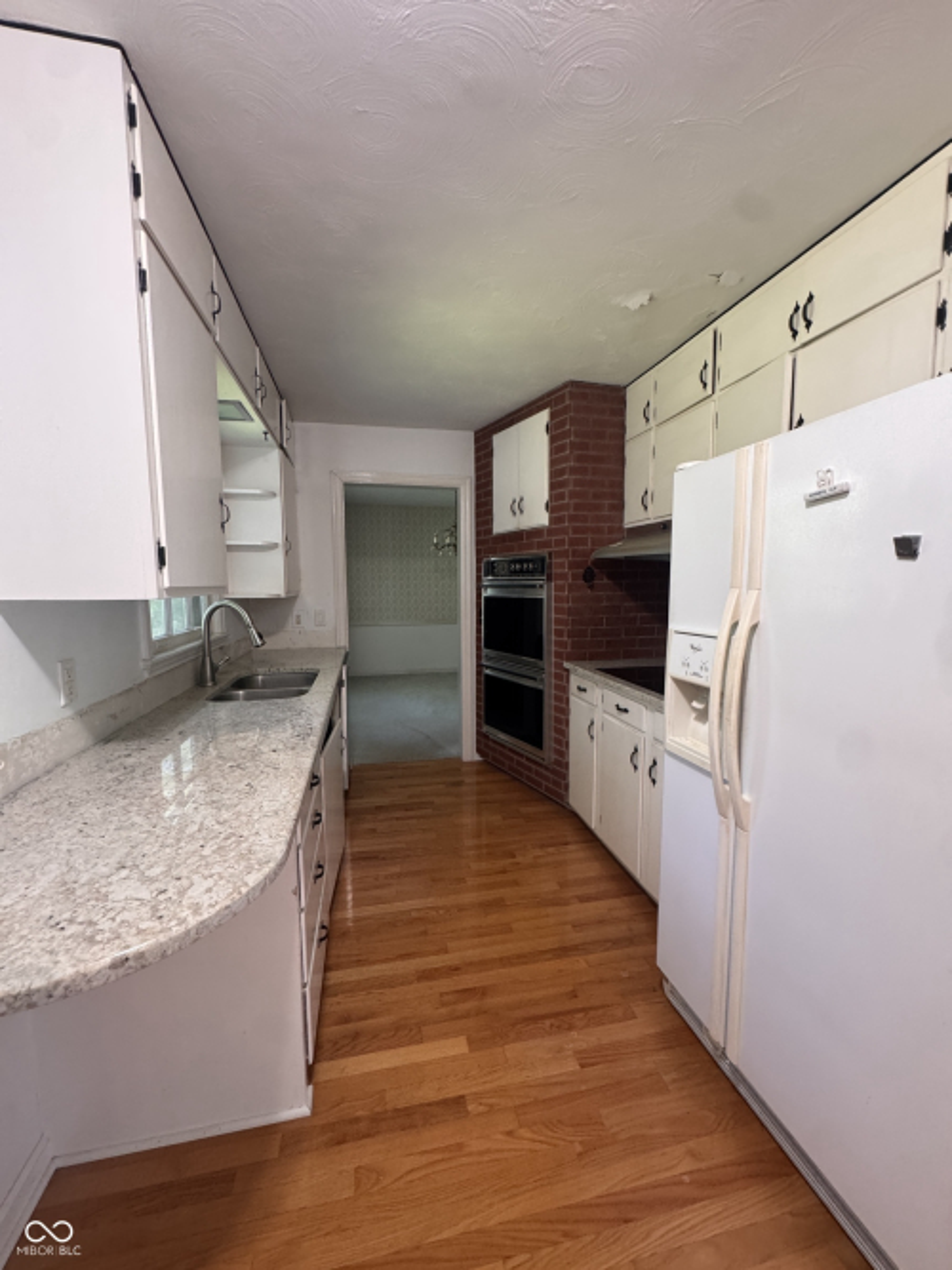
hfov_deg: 85.7
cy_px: 635
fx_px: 514
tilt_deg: -2.0
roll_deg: +0.5
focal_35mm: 14
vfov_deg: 102.1
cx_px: 476
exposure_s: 1/60
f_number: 2.2
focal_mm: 2.22
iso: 320
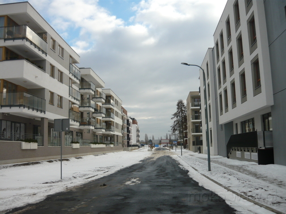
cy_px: 107
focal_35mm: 33
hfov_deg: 55.4
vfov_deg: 42.9
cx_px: 143
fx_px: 273
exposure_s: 1/200
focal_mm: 5.5
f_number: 8
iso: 100
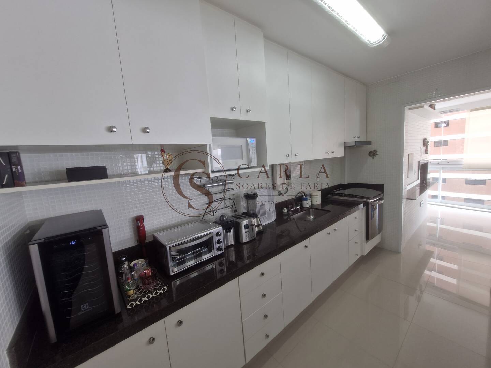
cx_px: 246
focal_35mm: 13
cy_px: 184
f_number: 2.2
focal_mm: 1.74
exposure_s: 1/60
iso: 50
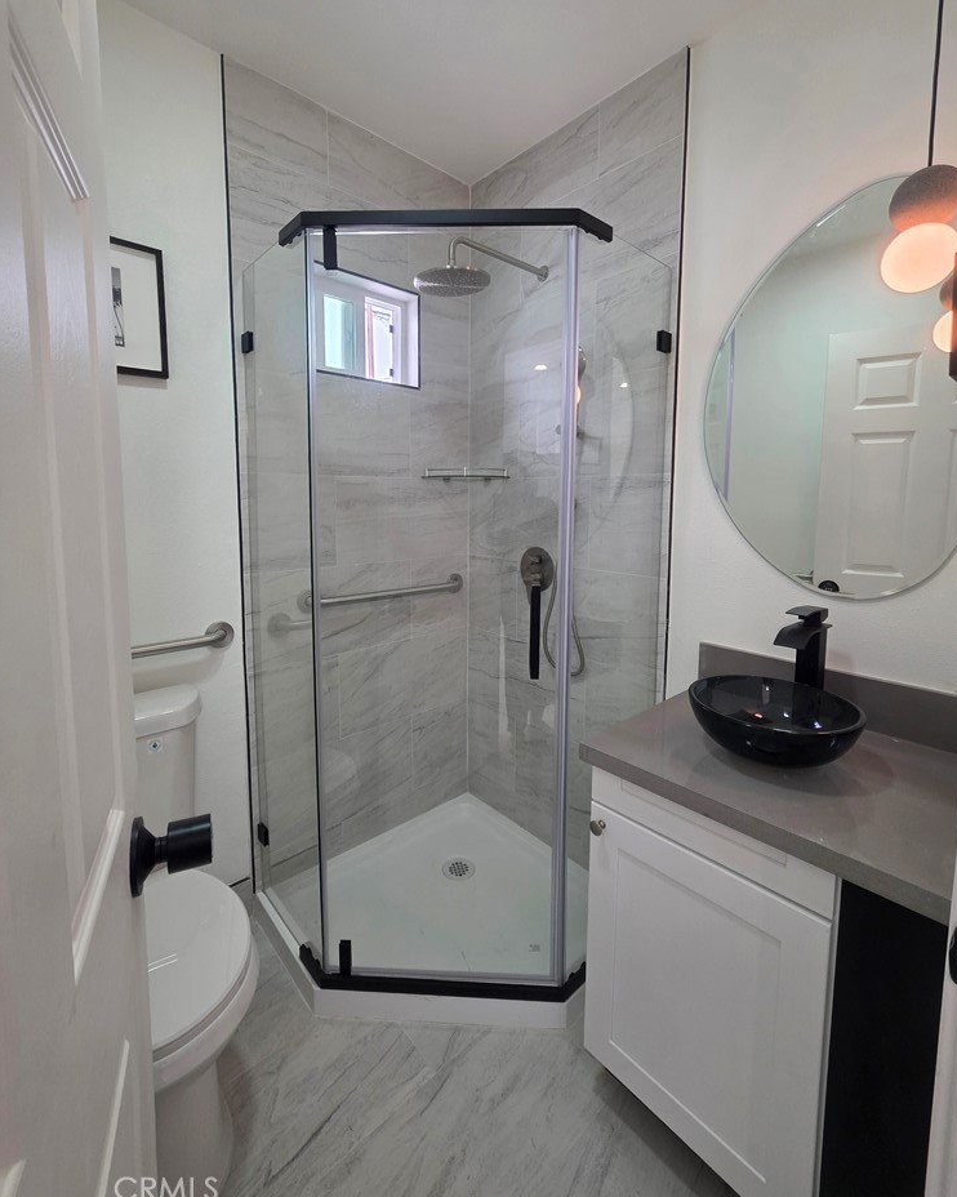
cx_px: 488
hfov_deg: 88.0
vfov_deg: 100.5
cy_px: 547
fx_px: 496
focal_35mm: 14
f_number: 1.9
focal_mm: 2.2
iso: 160
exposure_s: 1/120
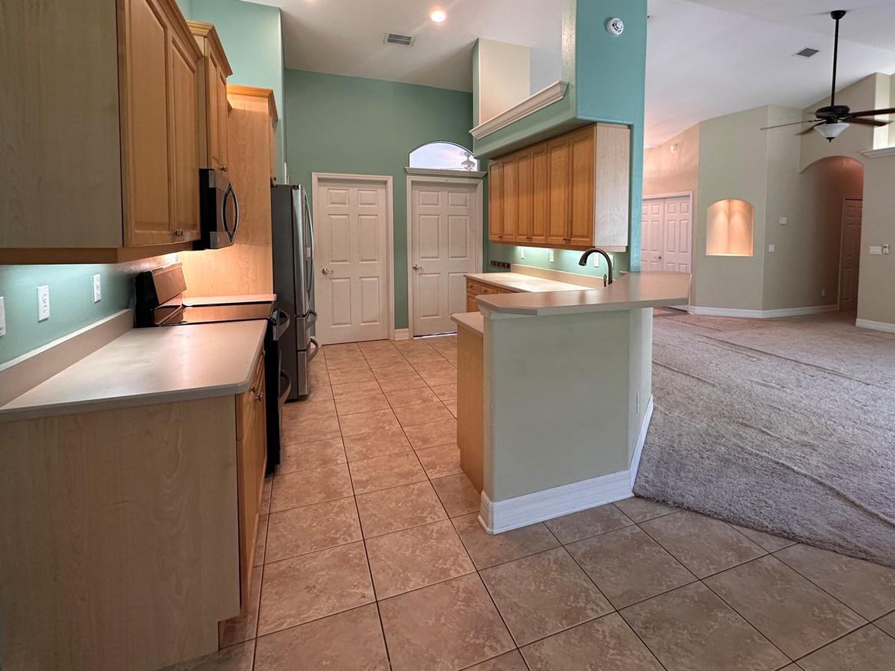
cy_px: 260
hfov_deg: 84.1
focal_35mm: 19
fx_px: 491
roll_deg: -1.3
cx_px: 512
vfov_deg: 67.8
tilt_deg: -2.3
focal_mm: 2.22
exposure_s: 1/60
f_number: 2.2
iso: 160
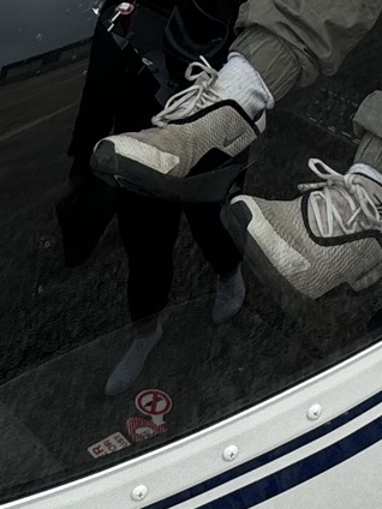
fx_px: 971
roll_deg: +2.5
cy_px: -367
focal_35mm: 66
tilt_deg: -10.6
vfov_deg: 21.3
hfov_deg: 22.2
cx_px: 257
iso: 40
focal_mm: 2.22
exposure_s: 1/332
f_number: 2.2
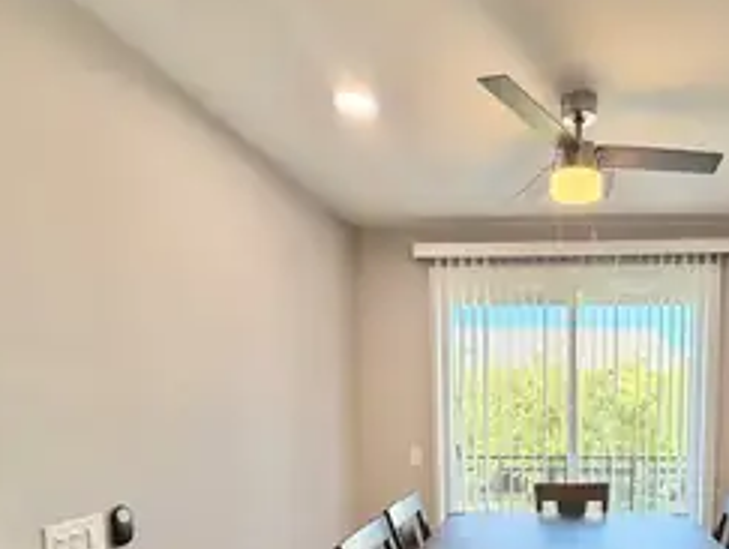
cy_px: 435
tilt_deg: -4.2
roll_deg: +1.2
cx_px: 549
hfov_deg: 68.9
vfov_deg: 55.1
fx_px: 485
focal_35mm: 23
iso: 160
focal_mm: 2.22
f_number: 2.2
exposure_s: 1/120
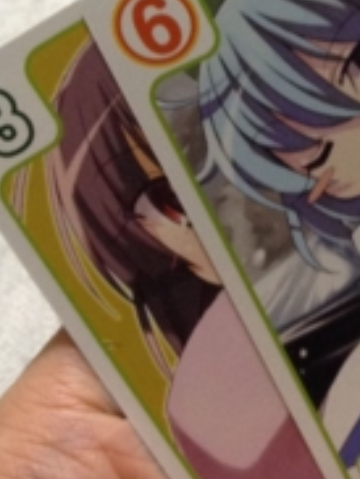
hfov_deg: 11.3
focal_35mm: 123
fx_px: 1702
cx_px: 618
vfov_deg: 15.9
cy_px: 74
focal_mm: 4.28
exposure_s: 1/20
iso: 160
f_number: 2.4
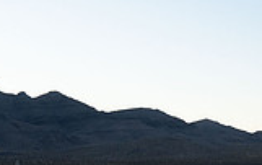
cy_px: 145
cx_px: 462
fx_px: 629
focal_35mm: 88
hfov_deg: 18.7
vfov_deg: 14.7
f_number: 6.3
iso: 1250
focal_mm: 24
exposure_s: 1/2000
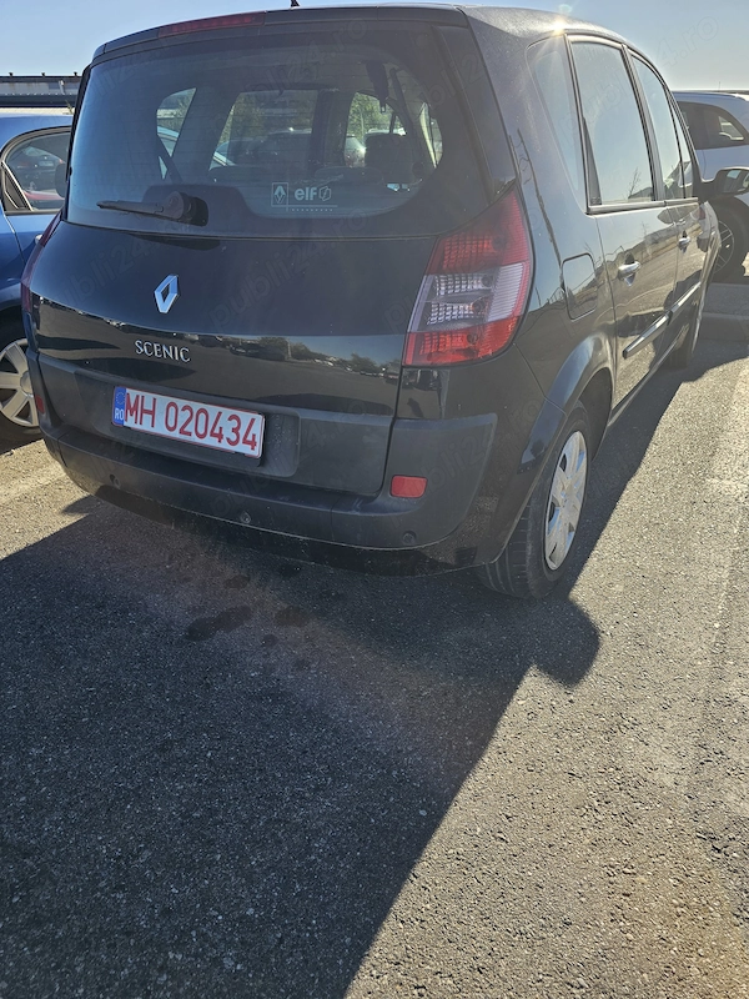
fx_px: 664
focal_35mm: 23
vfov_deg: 73.9
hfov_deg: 58.9
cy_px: 500
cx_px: 374
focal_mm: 6.3
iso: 10
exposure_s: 1/423
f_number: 1.7
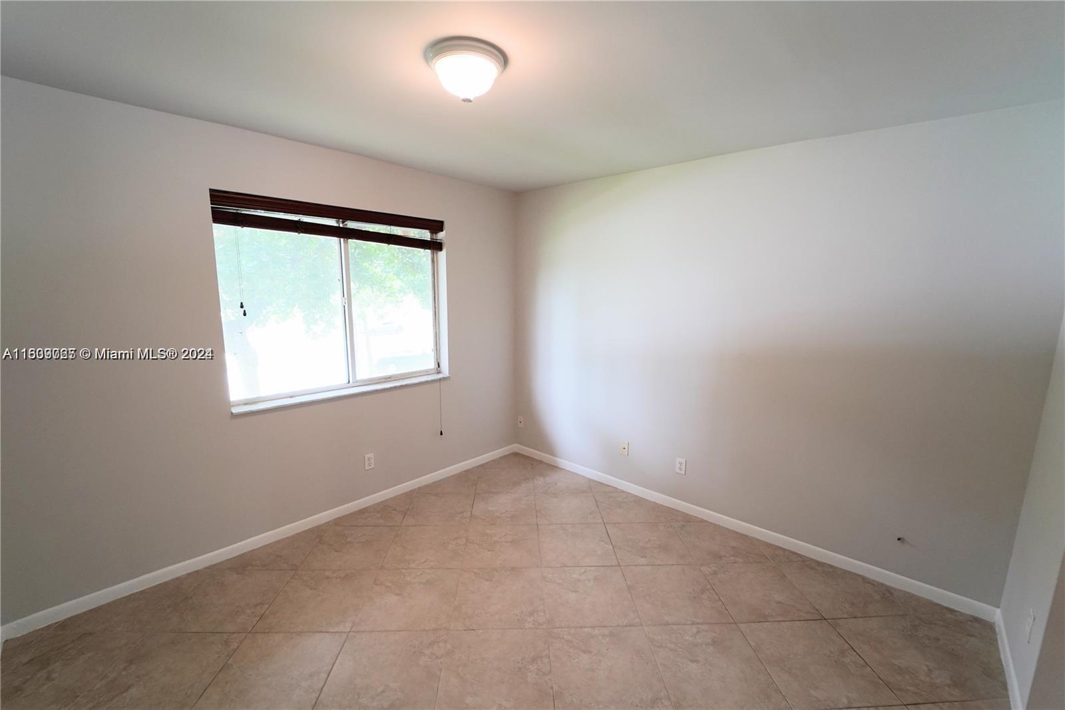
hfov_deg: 104.3
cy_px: 355
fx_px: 414
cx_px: 532
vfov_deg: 81.2
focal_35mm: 14
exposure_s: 1/160
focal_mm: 14
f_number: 4
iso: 1250
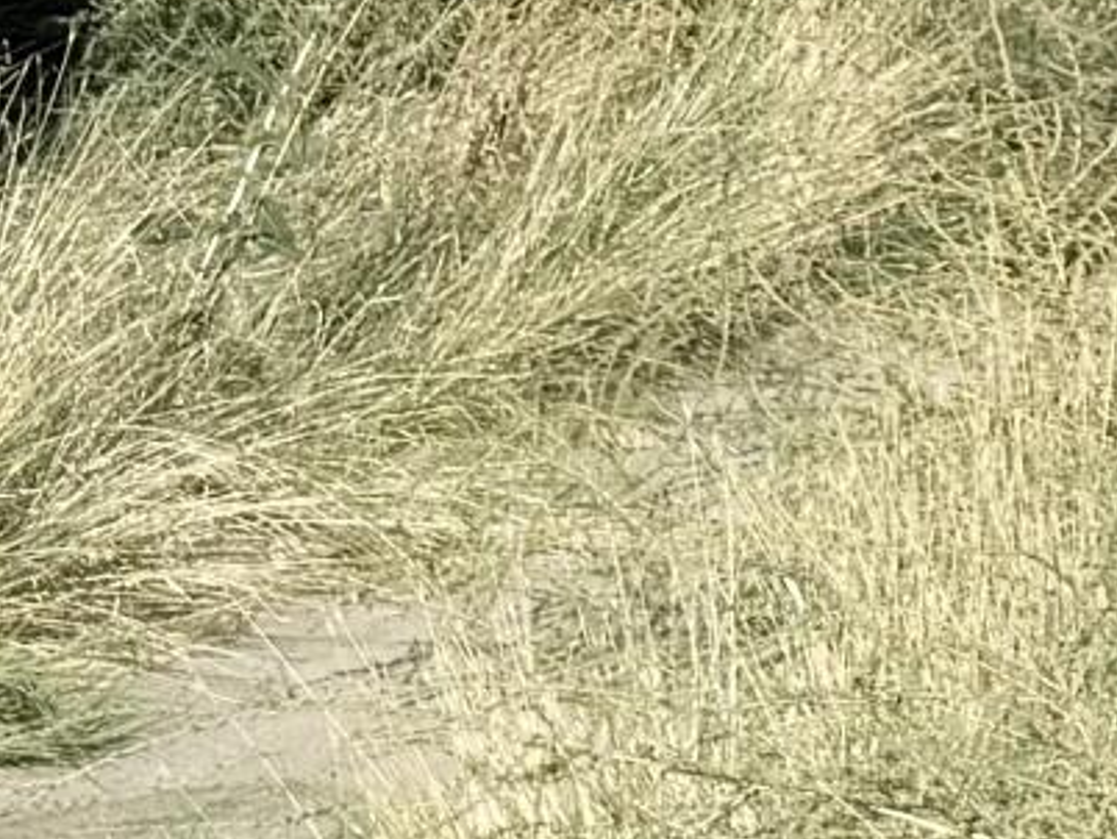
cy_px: -428
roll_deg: +0.2
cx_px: 3448
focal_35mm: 179
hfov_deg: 8.9
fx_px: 5779
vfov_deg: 8.1
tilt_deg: -3.7
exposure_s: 1/9091
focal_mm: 6.76
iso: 80
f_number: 1.78
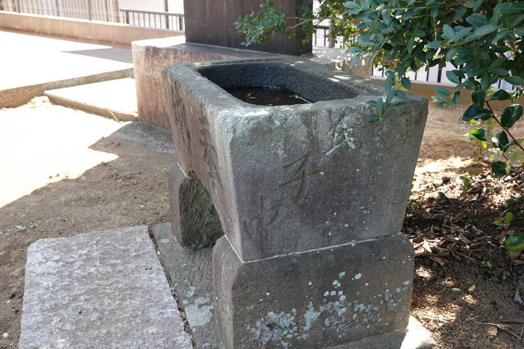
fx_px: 568
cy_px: 174
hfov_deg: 49.5
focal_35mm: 39
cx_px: 262
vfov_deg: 34.2
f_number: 3.5
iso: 125
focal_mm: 14.4
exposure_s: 1/60
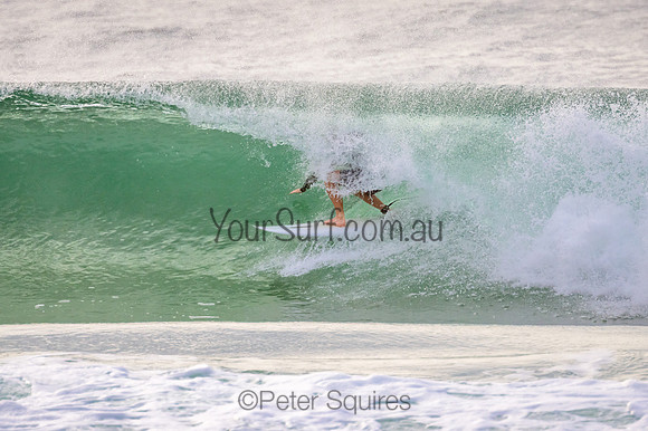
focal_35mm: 600
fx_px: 10793
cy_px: 216
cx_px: 324
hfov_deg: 3.4
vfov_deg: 2.3
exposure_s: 1/2500
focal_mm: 400
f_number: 5.6
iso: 560
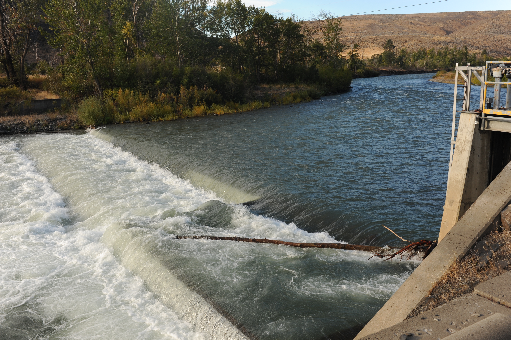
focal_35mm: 35
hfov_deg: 54.5
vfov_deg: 37.8
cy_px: 170
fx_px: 496
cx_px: 256
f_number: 10
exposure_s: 1/200
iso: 320
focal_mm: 35
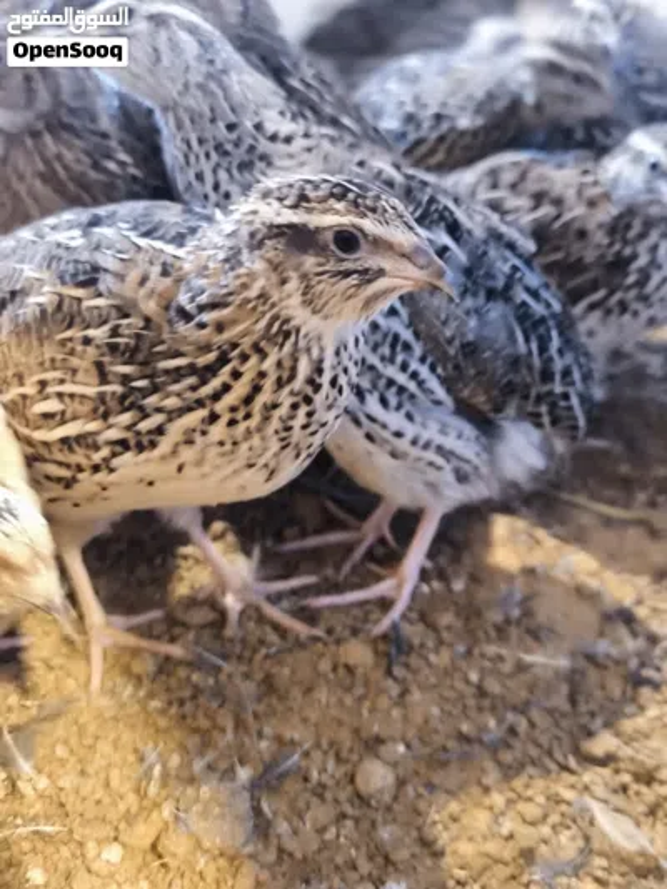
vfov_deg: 52.6
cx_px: 334
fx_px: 899
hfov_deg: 40.7
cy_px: 444
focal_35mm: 35
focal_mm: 6.92
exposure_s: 1/25
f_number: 1.9
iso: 1000
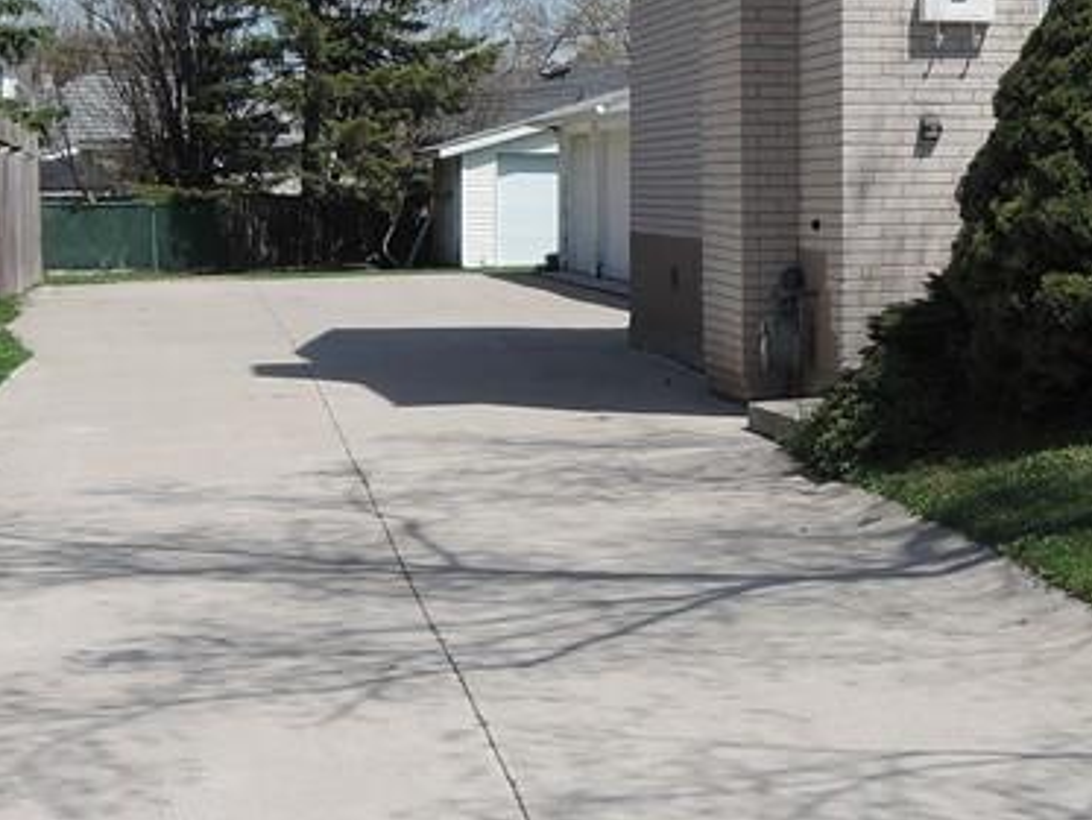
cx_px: 1162
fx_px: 2682
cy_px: 120
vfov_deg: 17.2
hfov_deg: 21.9
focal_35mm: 85
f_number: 3.2
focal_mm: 6.6
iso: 80
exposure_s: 1/160
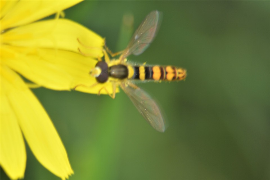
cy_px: 90
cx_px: 135
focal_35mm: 450
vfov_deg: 3.1
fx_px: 3375
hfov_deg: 4.6
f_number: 5.6
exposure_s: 1/30
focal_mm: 300
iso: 110
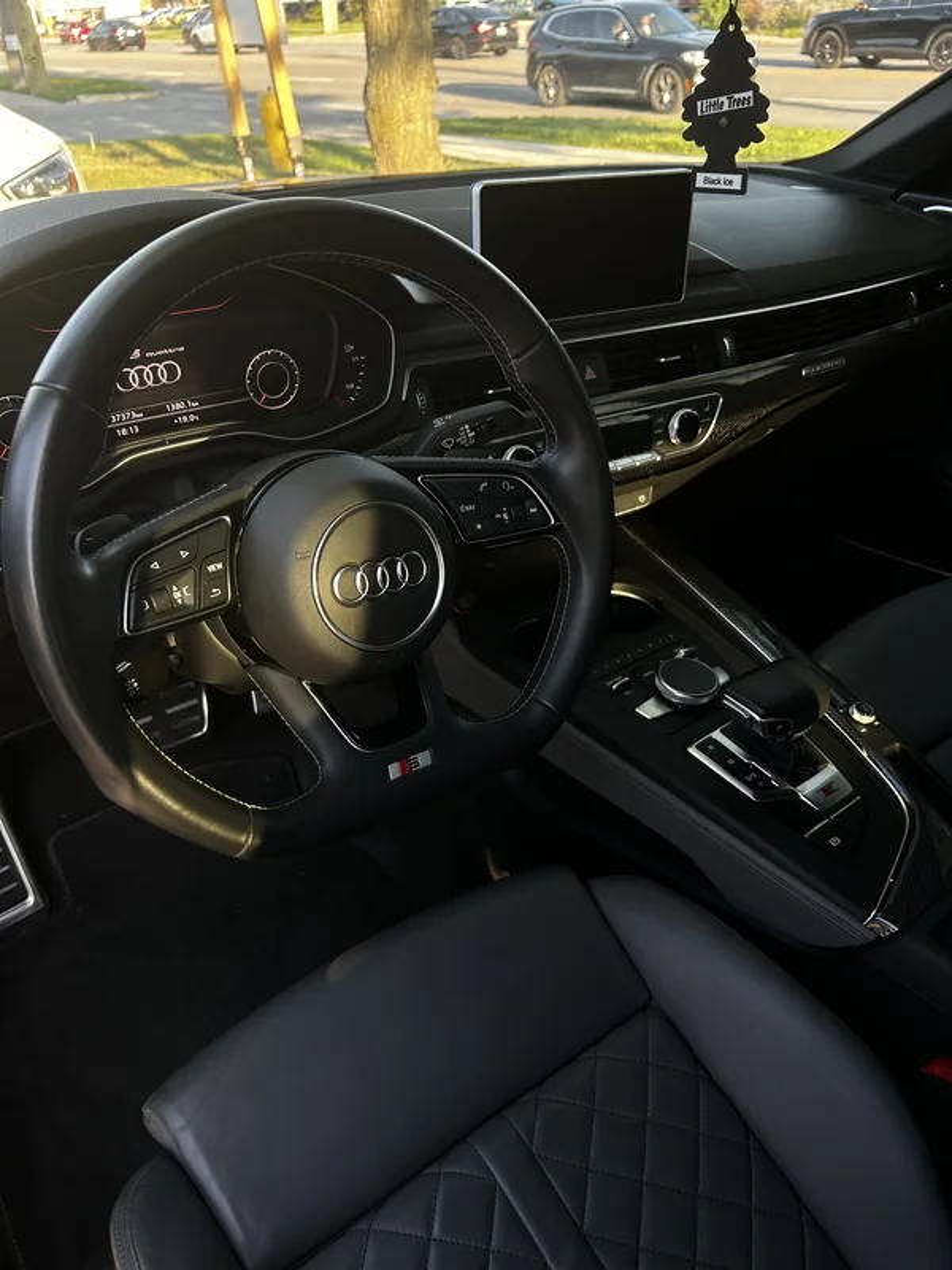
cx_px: 476
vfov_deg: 67.3
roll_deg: +3.0
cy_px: 635
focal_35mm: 26
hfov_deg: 53.1
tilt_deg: -33.7
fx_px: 953
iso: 64
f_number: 1.5
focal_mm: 5.7
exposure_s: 1/155
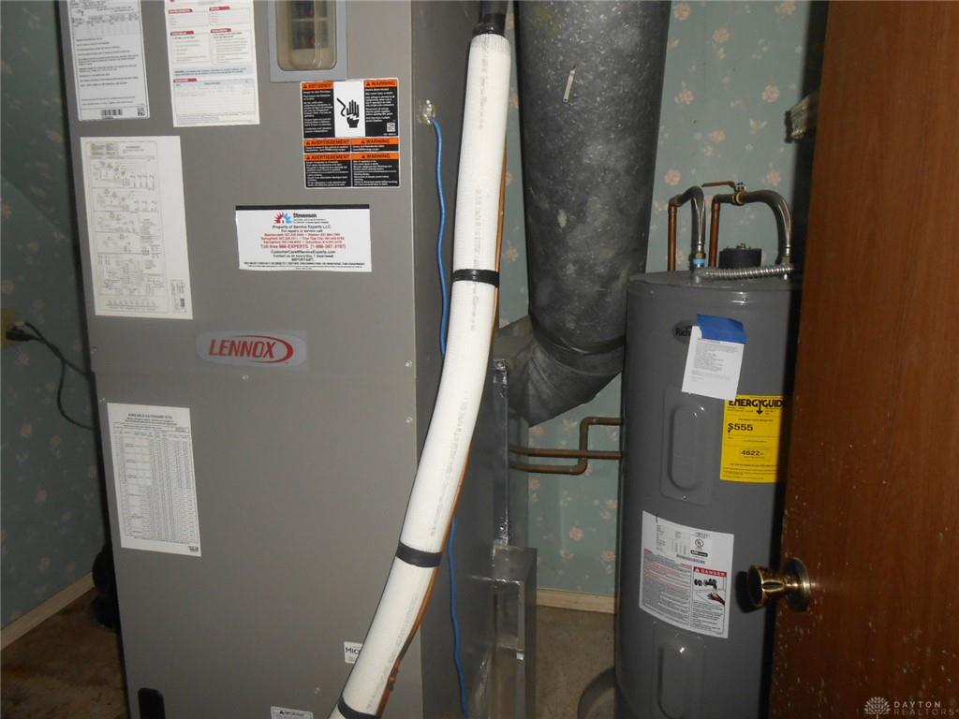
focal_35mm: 26
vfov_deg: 53.1
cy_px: 360
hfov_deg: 67.3
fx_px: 720
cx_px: 480
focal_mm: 4.6
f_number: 3.5
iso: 200
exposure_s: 1/25
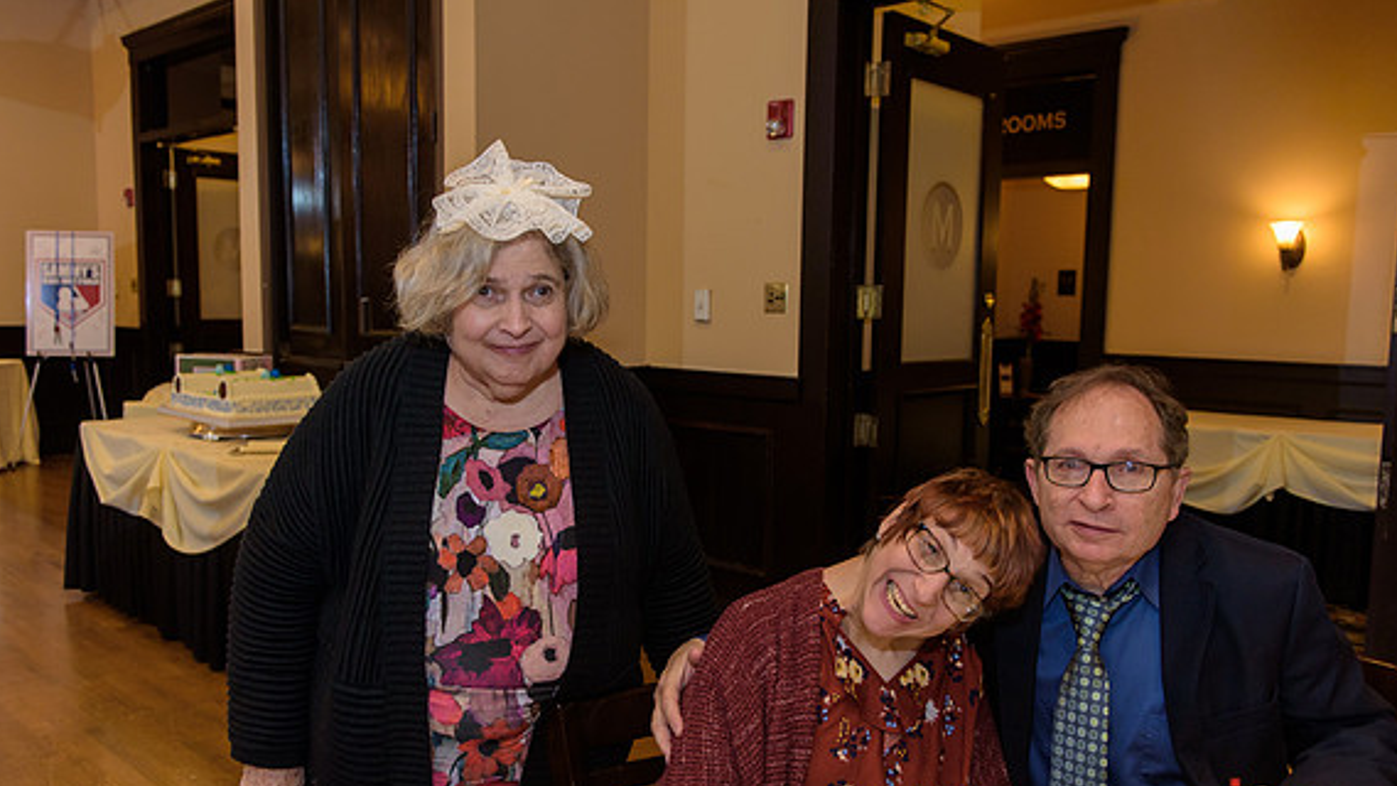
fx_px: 1148
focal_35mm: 31
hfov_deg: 62.6
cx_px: 692
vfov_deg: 37.7
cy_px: 431
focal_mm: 29
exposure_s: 1/125
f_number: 3.2
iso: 1600
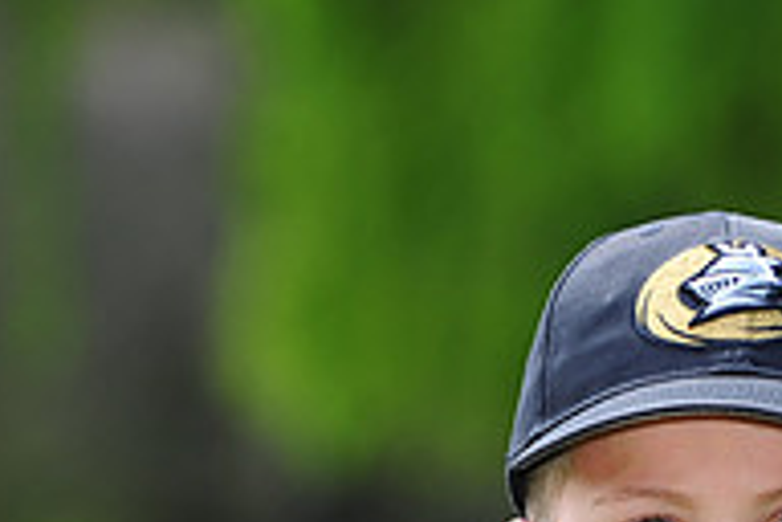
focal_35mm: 469
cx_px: 701
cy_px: 652
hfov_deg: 4.4
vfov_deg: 2.9
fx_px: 10187
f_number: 4.5
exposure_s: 1/400
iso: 200
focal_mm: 155
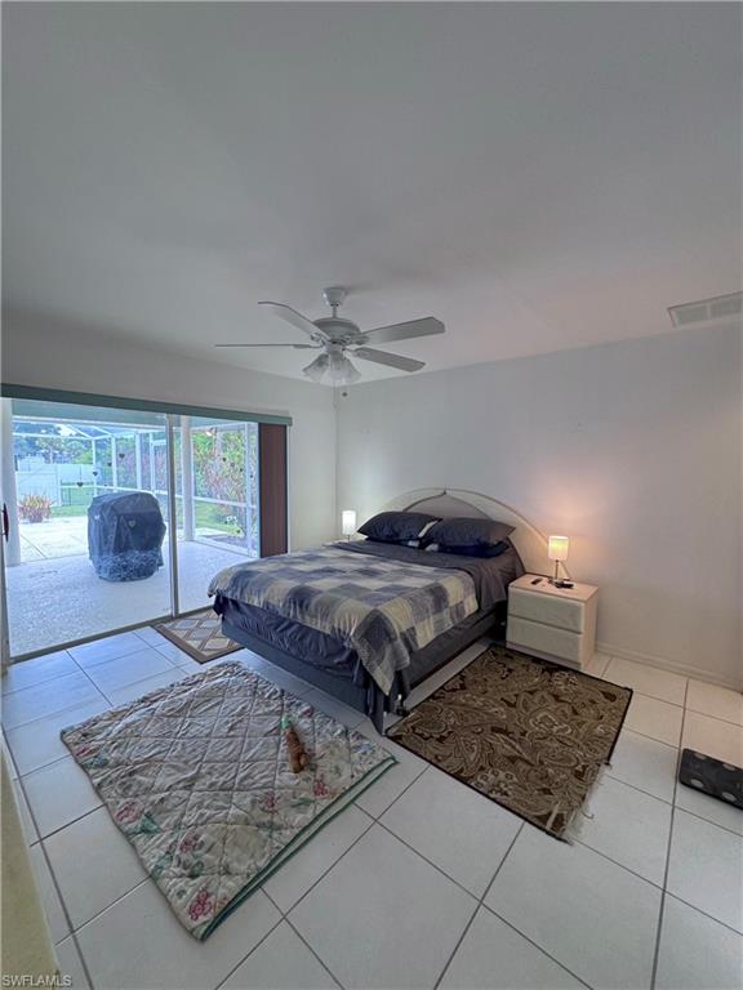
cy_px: 495
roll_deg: -0.4
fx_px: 401
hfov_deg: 85.7
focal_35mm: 14
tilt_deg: -4.2
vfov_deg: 102.1
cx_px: 372
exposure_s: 1/120
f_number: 2.2
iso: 160
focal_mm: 2.22
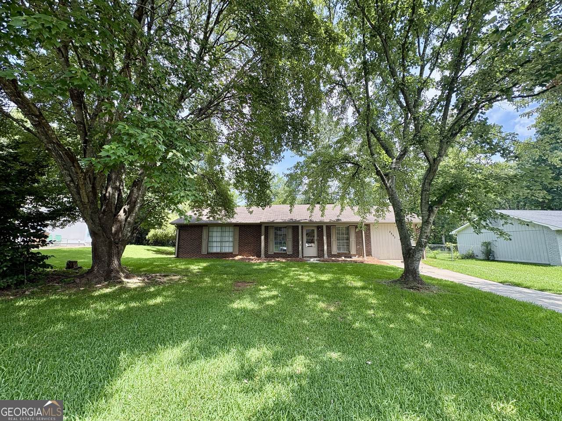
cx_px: 281
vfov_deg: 85.7
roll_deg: +0.9
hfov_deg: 102.1
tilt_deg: +7.8
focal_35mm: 14
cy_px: 210
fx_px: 227
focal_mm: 2.22
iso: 64
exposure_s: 1/482
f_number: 2.2
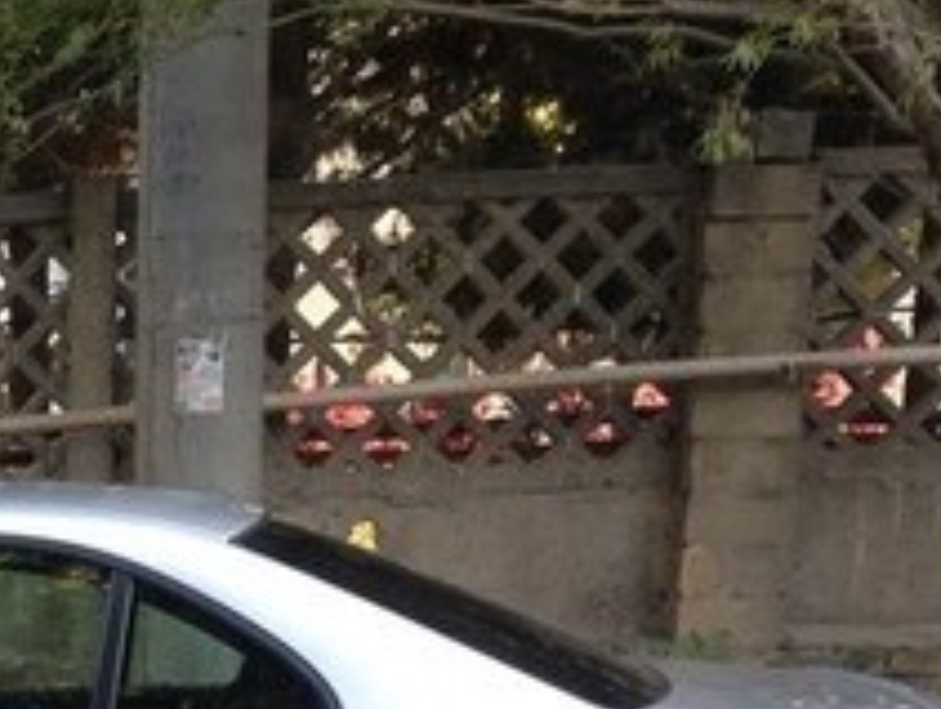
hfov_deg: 17.9
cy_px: 974
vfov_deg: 13.8
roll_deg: +0.9
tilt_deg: -10.1
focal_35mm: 103
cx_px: -254
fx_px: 2805
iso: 50
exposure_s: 1/60
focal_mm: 4.12
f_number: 2.4
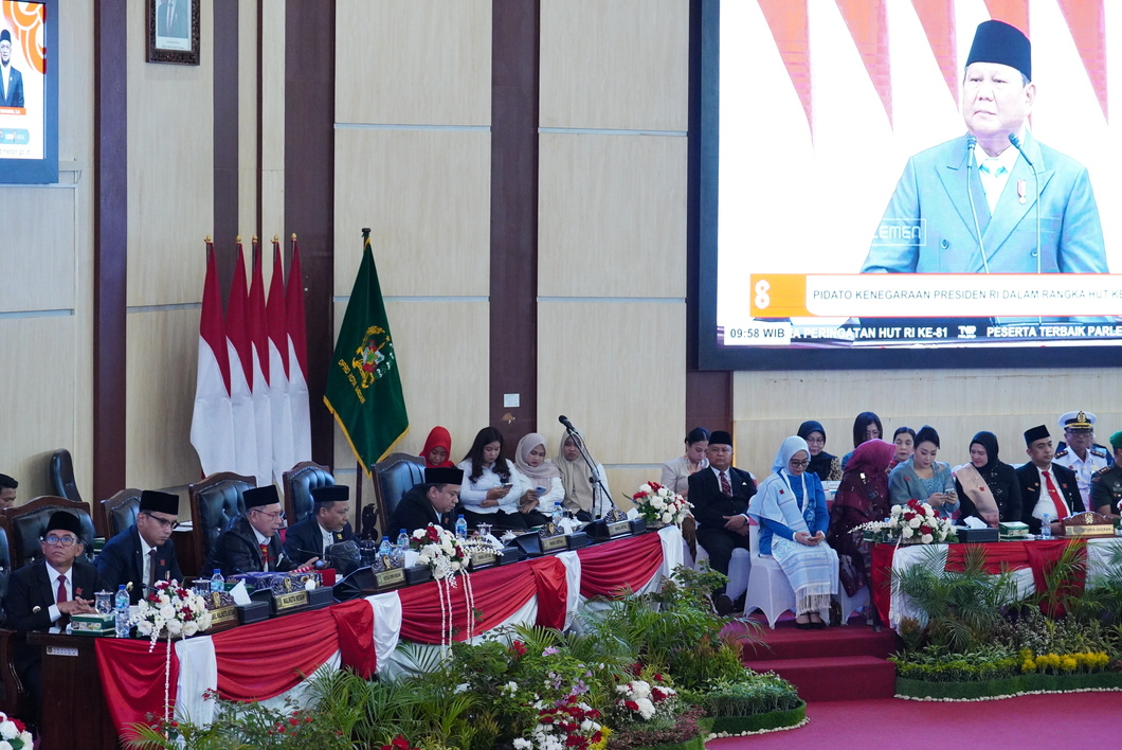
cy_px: 375
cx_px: 561
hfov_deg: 19.4
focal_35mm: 105
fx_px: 3274
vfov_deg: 13.1
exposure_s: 1/160
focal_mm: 70
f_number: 3.2
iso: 3200
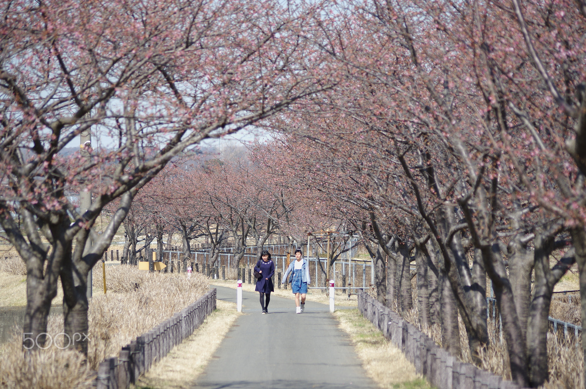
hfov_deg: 8.1
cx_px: 293
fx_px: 4147
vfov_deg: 5.4
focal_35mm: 255
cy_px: 194
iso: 100
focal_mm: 170
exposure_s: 1/250
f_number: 4.5
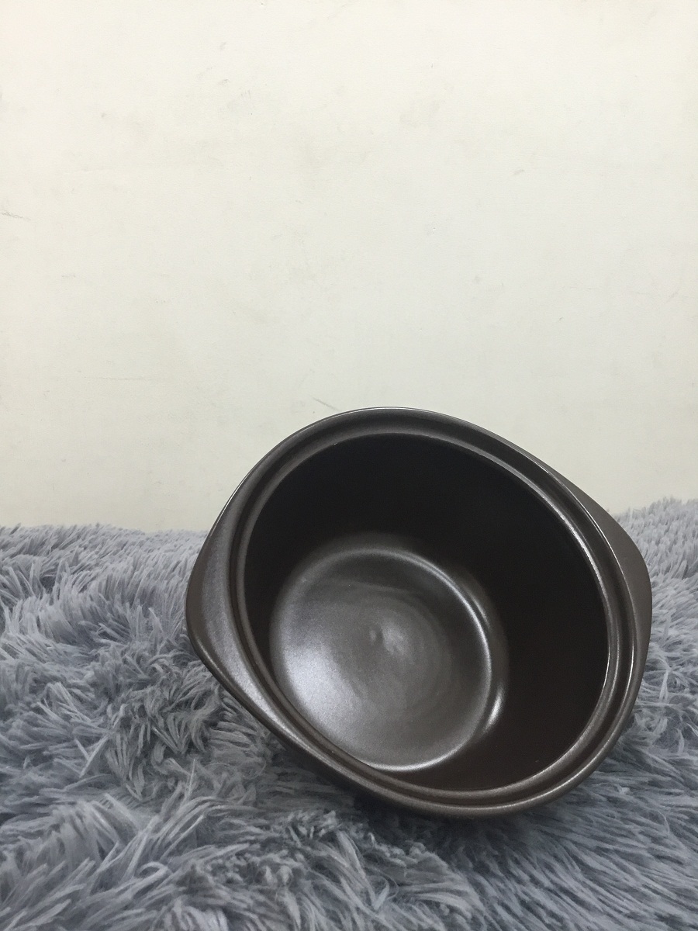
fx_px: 833
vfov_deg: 58.4
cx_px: 349
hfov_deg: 45.4
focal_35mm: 31
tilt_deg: -13.0
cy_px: 466
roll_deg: +1.2
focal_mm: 3.3
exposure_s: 1/33
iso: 100
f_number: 2.4
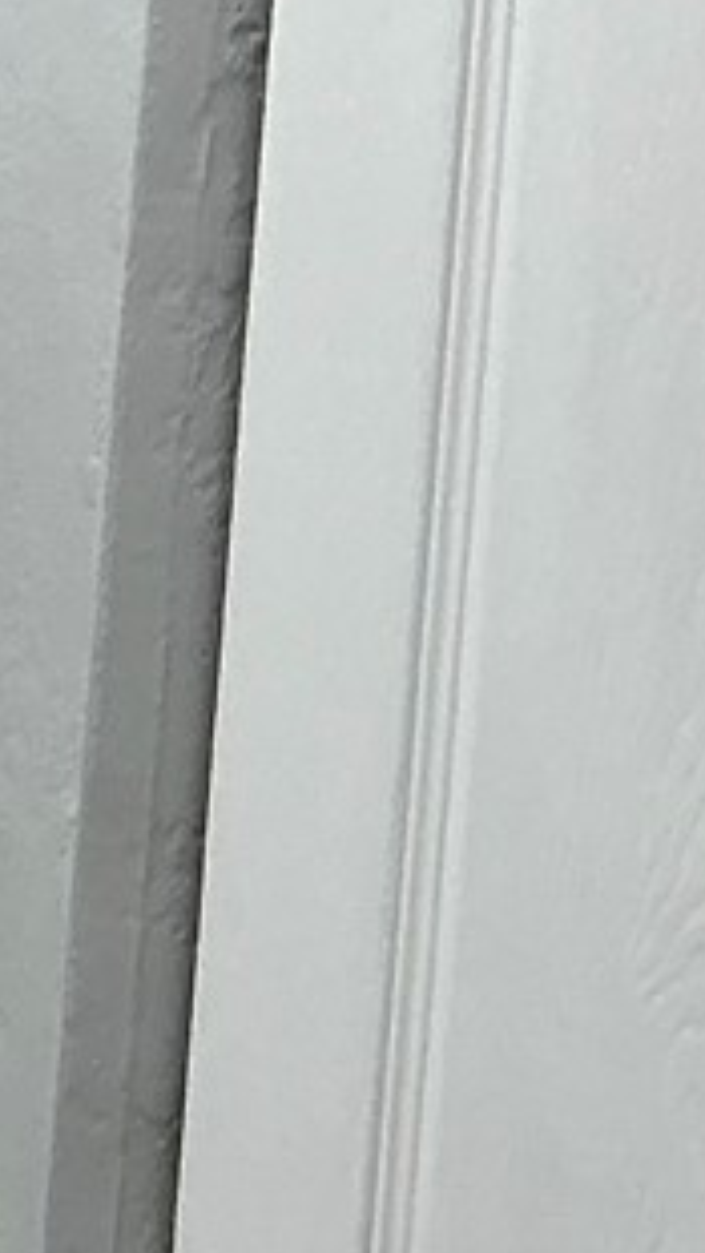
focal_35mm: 157
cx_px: -1877
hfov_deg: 6.5
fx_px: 5216
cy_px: 641
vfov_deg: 13.7
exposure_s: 1/120
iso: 64
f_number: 1.8
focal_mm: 3
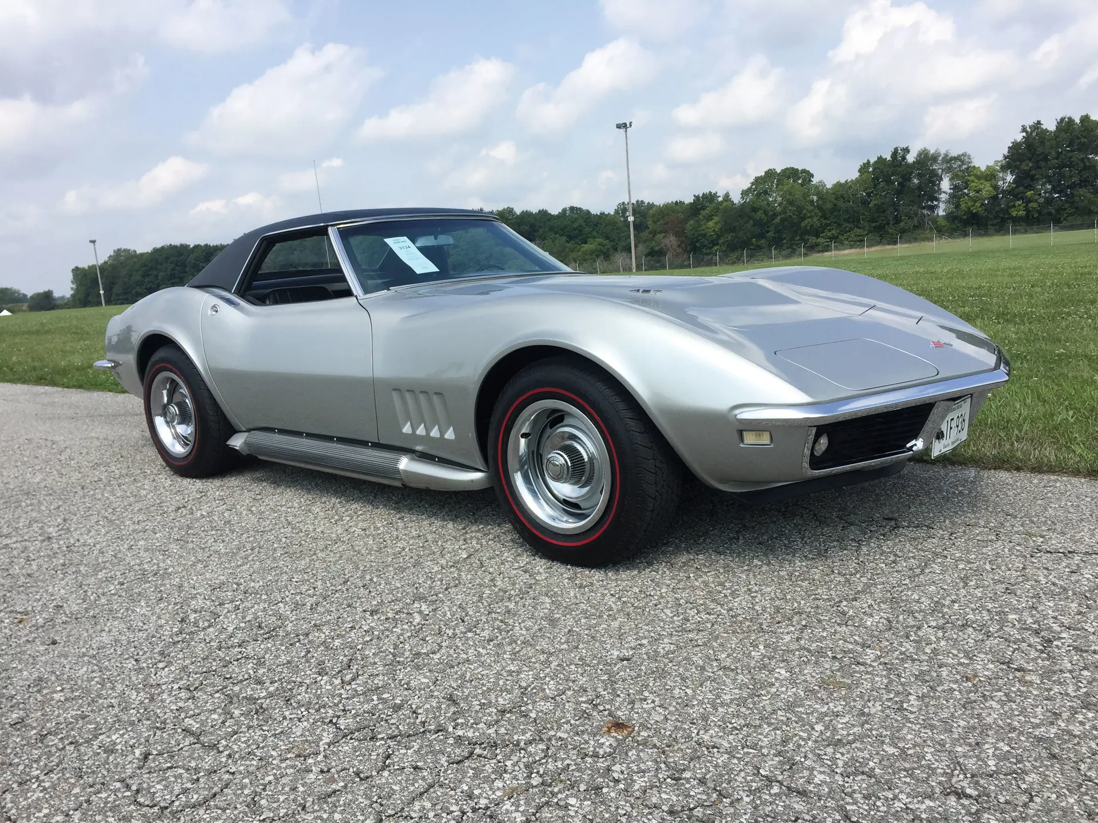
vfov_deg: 48.2
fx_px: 920
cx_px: 549
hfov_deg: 61.7
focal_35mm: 29
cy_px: 412
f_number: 2.2
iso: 32
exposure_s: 1/2300
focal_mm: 4.15
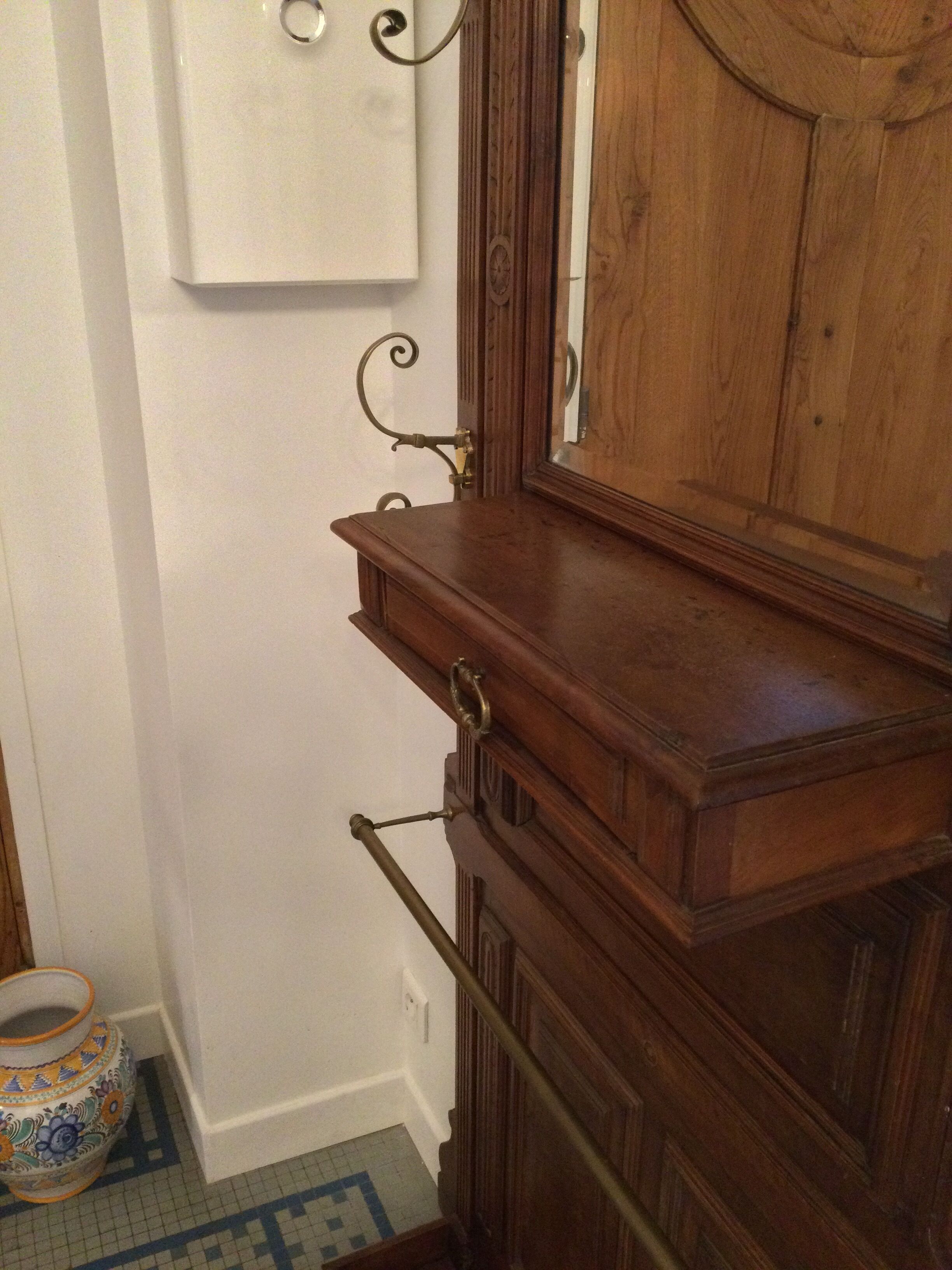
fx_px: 1137
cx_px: 476
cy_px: 635
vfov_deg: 58.4
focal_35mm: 31
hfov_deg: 45.4
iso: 320
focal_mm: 3.3
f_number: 2.4
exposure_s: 1/17
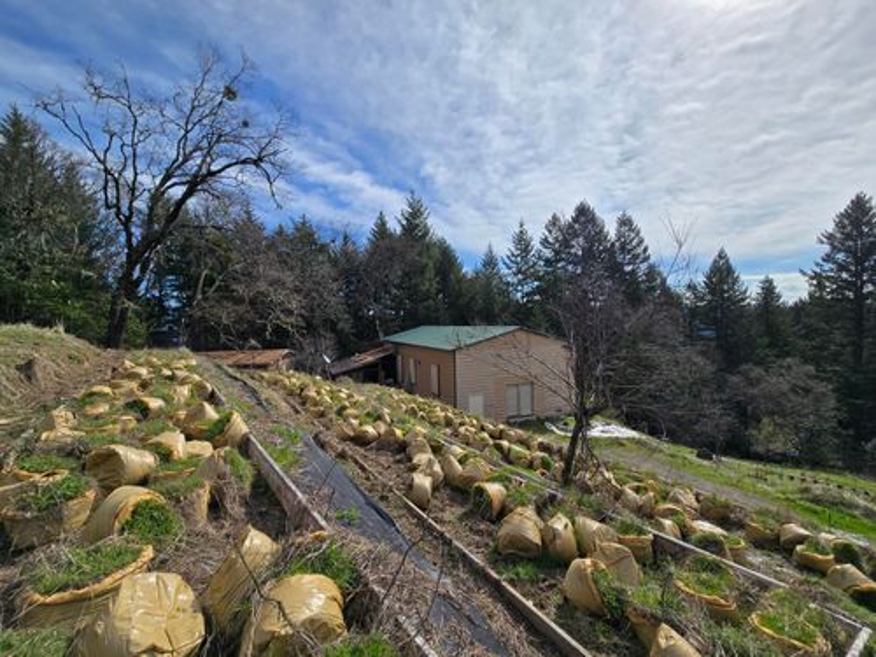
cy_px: 328
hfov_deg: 106.2
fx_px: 329
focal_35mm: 13
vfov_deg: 89.9
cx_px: 438
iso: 50
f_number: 2.2
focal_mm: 2.2
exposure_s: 1/4408
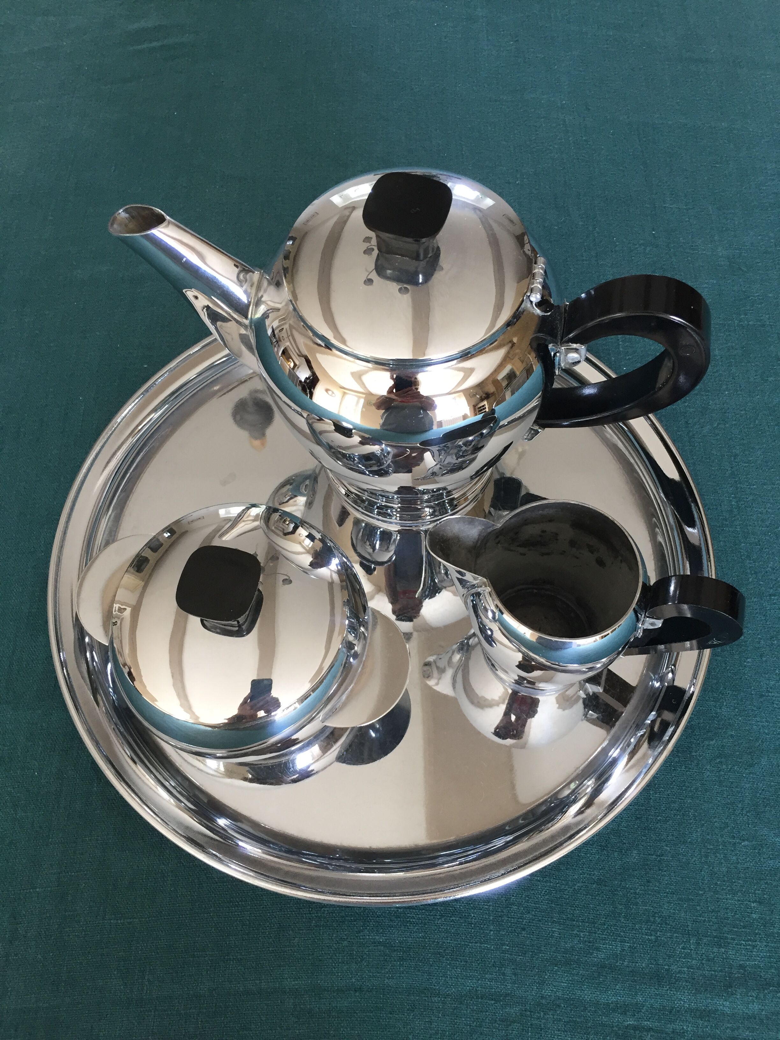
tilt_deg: -63.4
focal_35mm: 29
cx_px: 390
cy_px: 520
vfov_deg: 61.7
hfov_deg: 48.2
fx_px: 871
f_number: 2.2
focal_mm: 4.15
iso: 50
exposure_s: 1/33
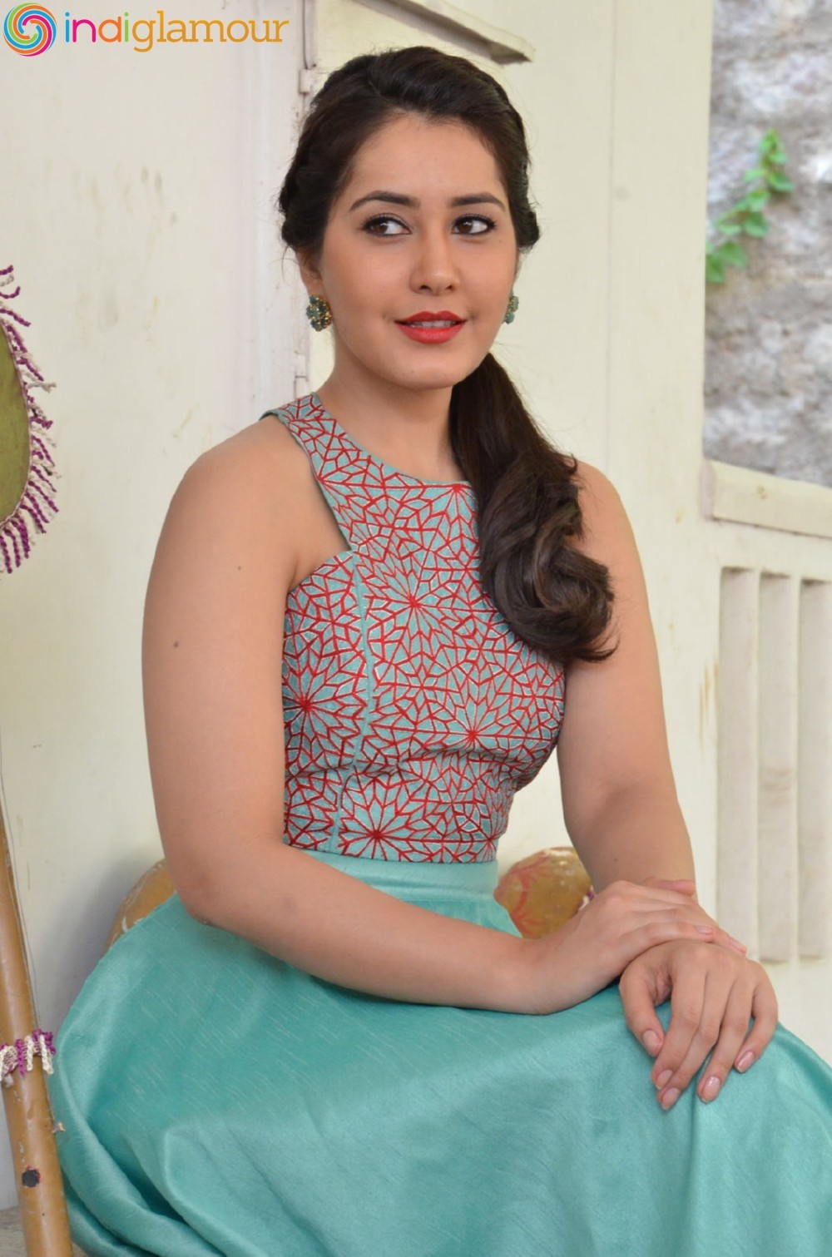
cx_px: 416
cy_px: 628
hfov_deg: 12.1
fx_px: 3920
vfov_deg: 18.2
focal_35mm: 112
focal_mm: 75
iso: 2000
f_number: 8
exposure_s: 1/125
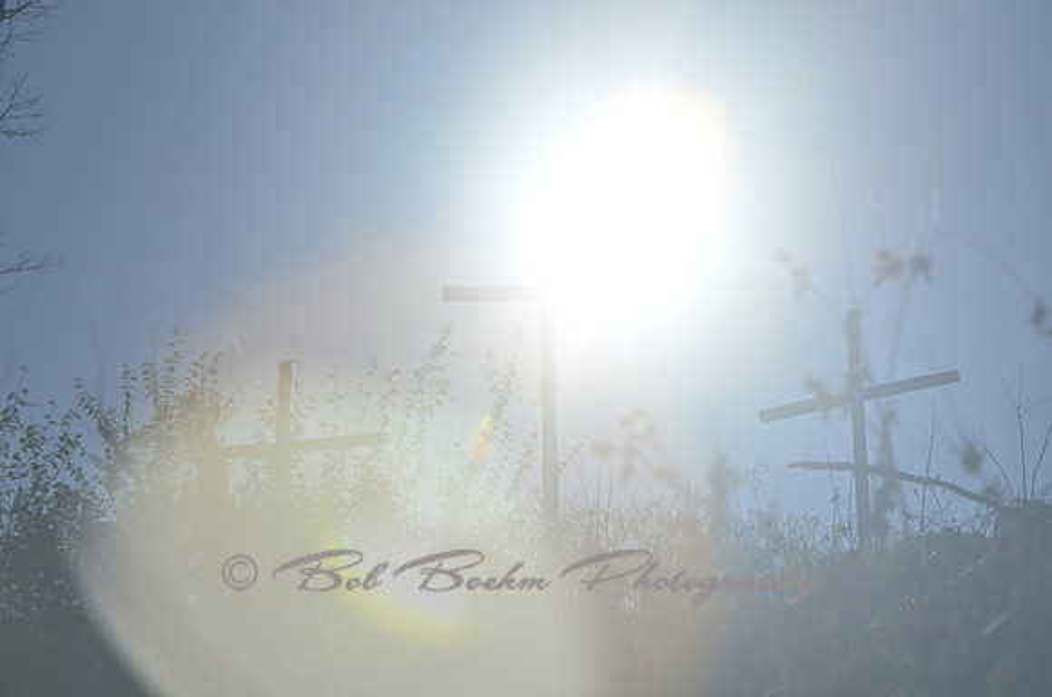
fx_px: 3062
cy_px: 348
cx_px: 526
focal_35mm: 105
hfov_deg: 19.5
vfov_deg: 13.0
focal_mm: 70
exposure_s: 1/250
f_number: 10
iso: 100
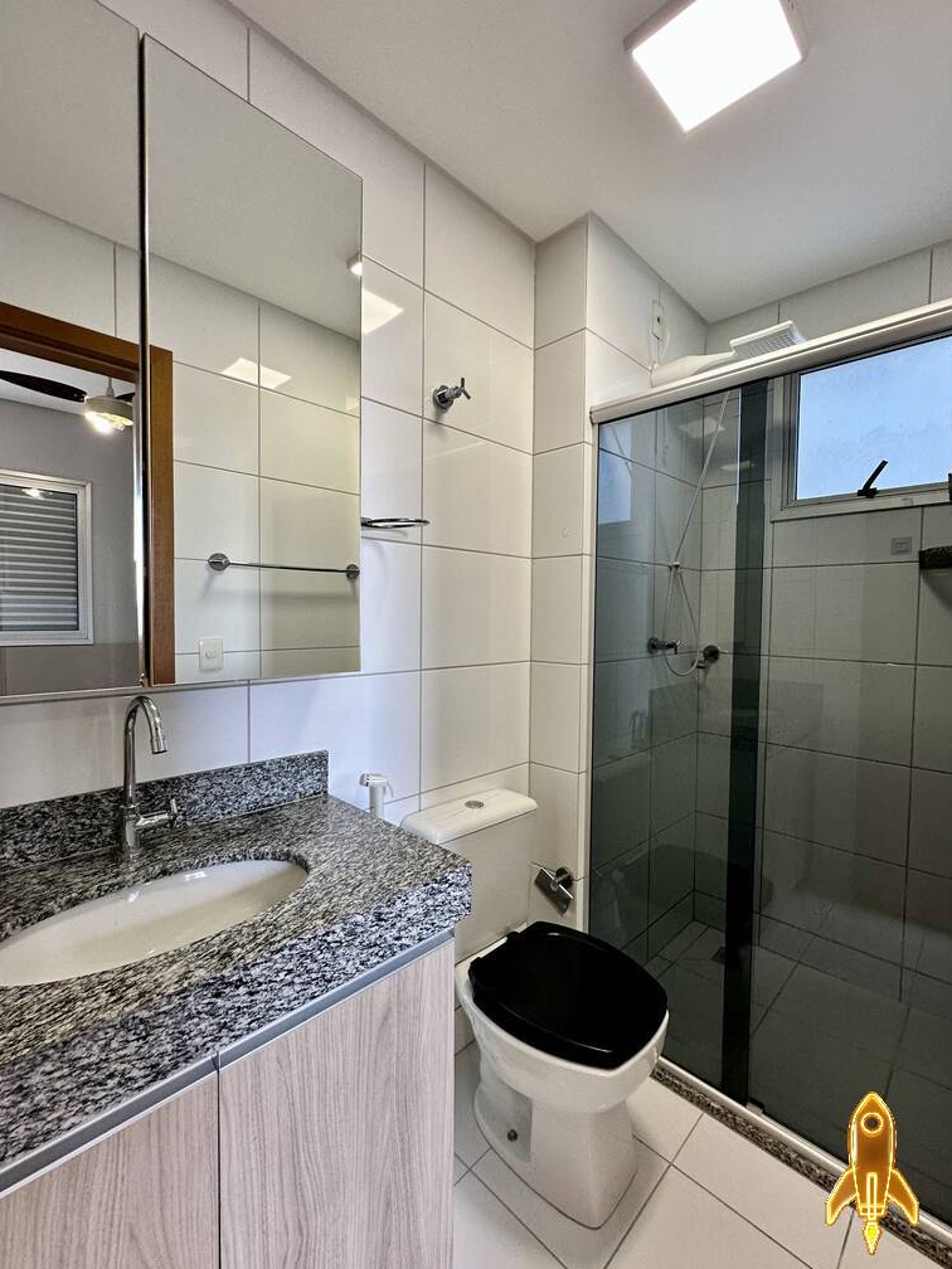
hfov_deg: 81.7
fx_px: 550
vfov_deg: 98.2
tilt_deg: -0.7
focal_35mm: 15
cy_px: 633
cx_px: 502
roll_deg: -1.7
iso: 100
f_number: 2.2
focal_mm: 2.22
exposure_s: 1/120
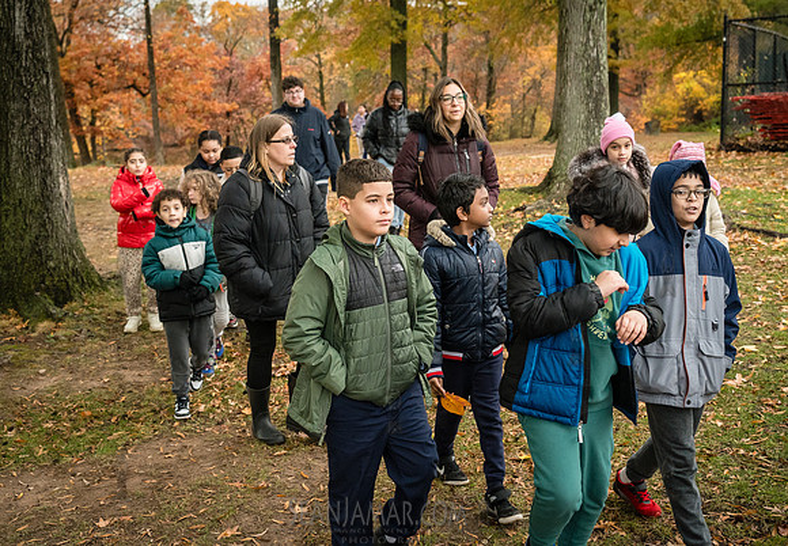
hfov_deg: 48.5
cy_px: 247
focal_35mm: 39
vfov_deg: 34.7
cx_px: 379
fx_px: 874
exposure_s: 1/320
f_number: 4
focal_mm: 35
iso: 4000
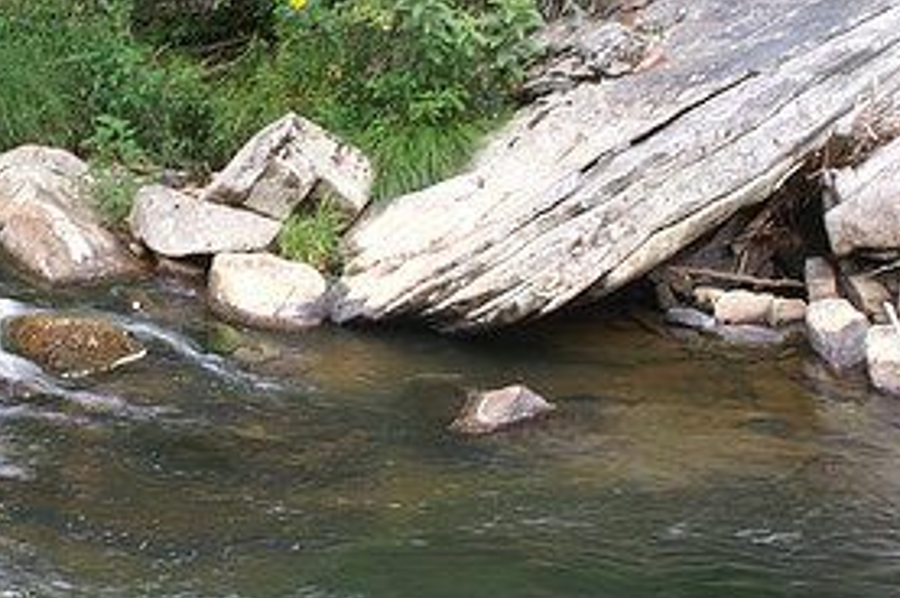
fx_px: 2748
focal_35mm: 110
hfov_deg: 18.3
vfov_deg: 12.3
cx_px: 65
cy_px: 32
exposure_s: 1/5
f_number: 32
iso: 100
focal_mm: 35
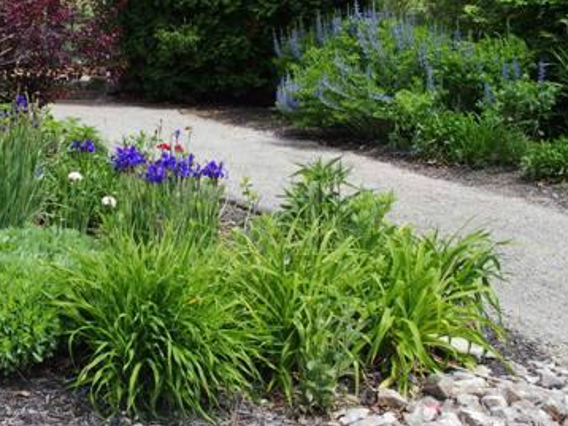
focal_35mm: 75
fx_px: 1231
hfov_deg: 25.4
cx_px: 94
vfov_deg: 19.6
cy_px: 152
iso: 100
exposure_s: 1/400
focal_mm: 9
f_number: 4.5
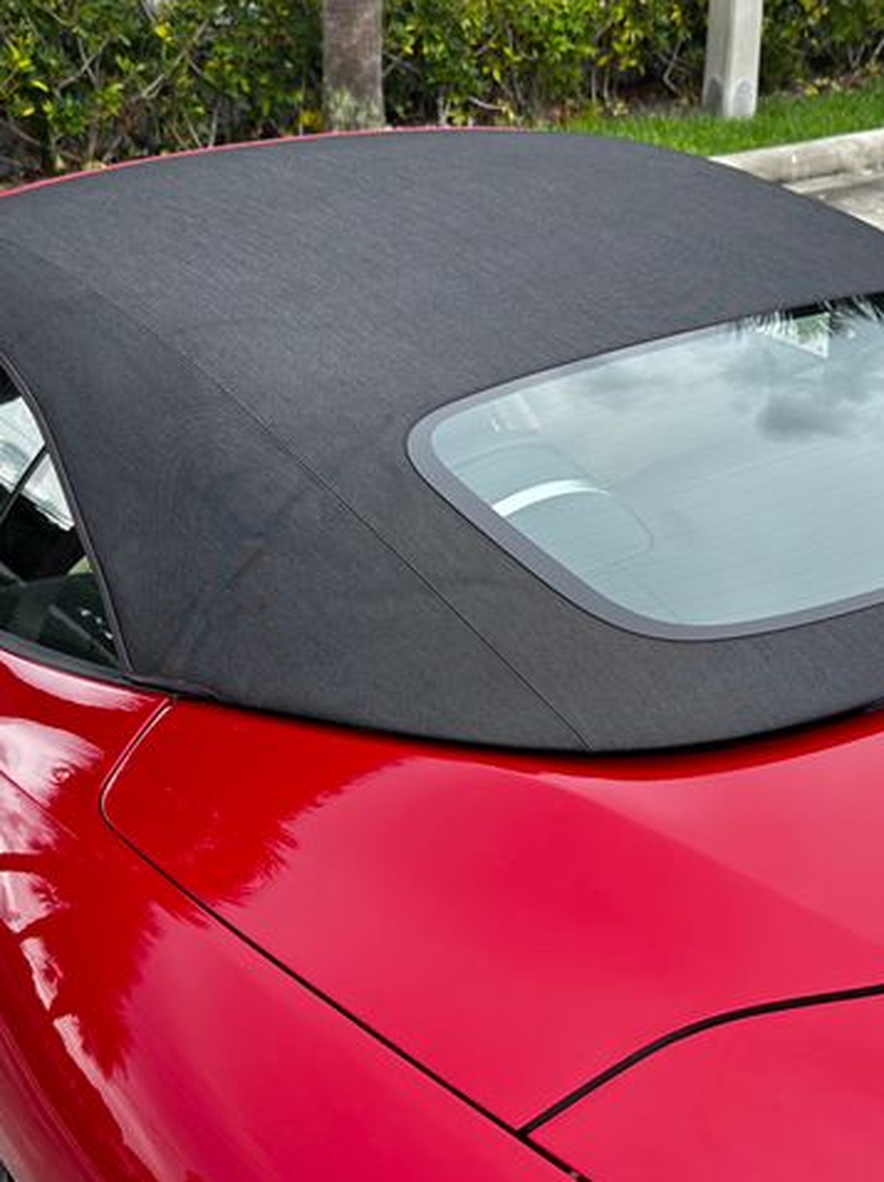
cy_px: 592
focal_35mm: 47
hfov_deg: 30.8
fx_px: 1602
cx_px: 475
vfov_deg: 40.5
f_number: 1.78
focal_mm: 6.76
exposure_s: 1/435
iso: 100
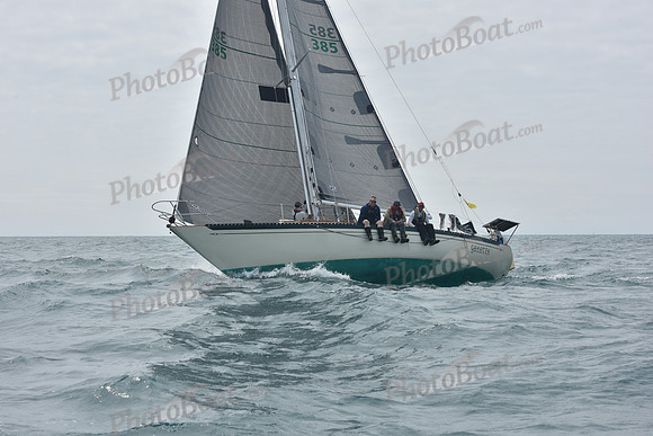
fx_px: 1270
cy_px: 218
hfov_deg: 28.8
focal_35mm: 70
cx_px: 326
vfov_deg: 19.5
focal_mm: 70
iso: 250
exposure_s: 1/800
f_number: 11
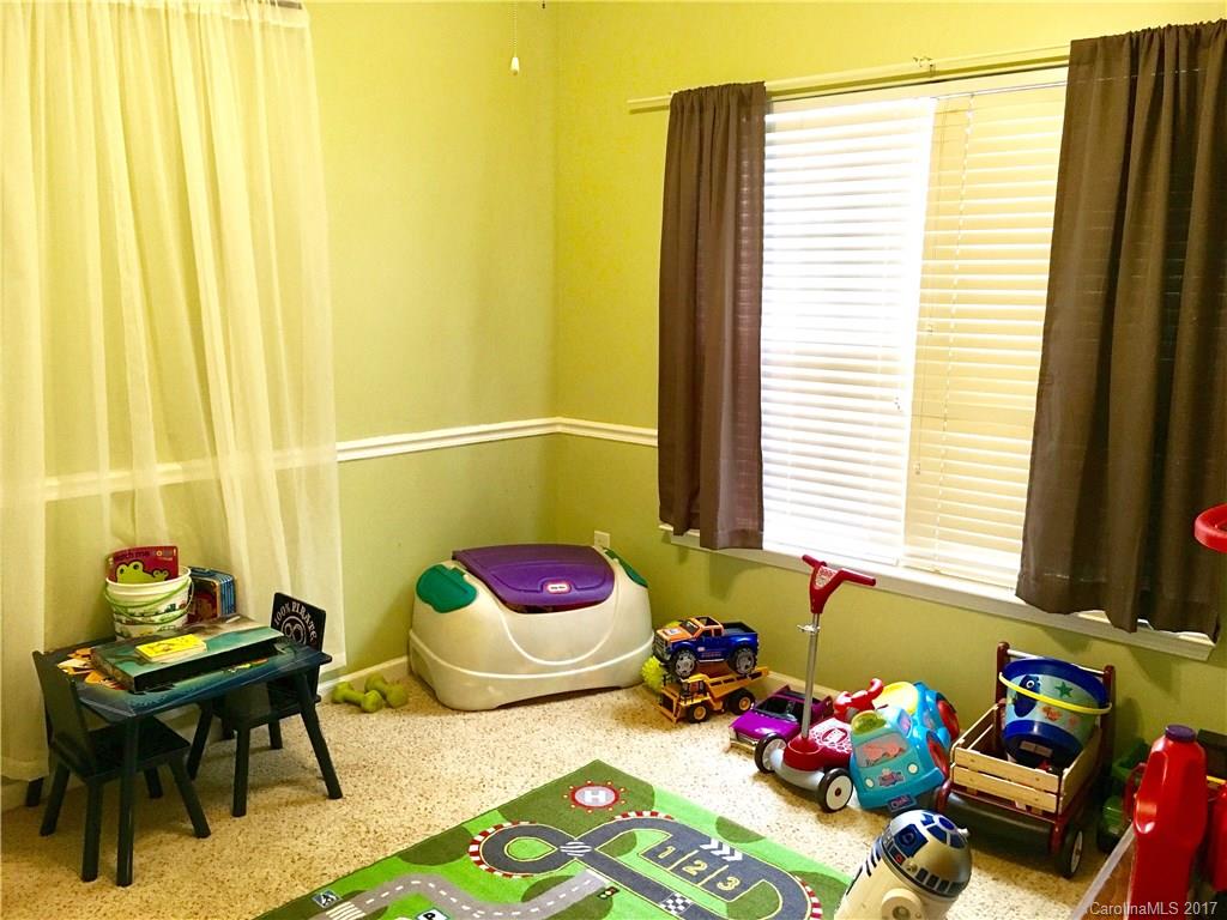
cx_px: 614
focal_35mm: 29
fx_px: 1028
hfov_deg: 61.7
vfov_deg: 48.2
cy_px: 460
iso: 125
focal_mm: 4.15
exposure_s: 1/30
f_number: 2.2
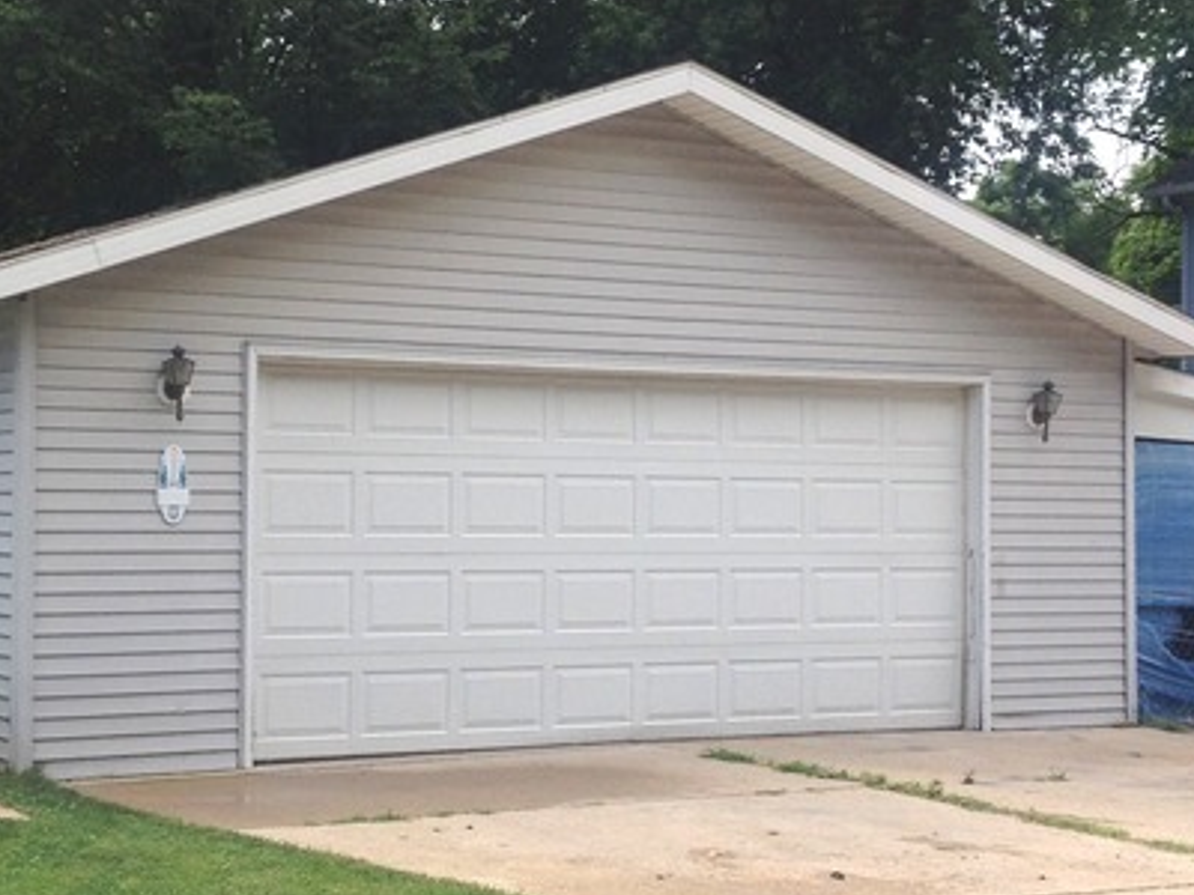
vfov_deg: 26.1
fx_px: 1932
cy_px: 445
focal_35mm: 56
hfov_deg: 34.2
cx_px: 472
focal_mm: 4.28
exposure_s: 1/824
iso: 50
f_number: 2.4
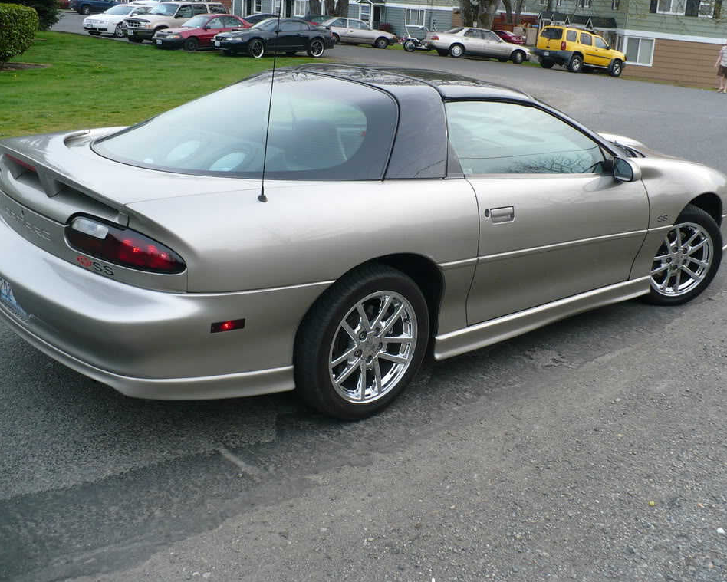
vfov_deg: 38.2
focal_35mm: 39
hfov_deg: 46.8
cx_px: 390
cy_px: 289
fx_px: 839
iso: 100
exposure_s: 1/200
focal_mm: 6.1
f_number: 2.8
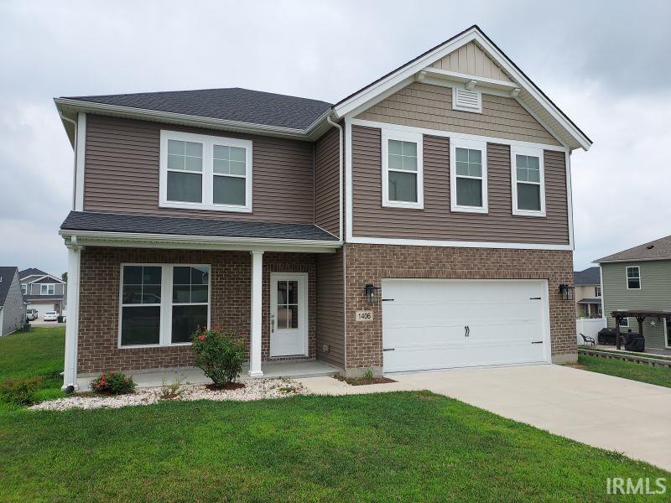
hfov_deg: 71.6
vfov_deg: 56.8
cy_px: 252
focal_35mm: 24
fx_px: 465
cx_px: 336
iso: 40
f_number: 1.8
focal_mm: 4.6
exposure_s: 1/1084
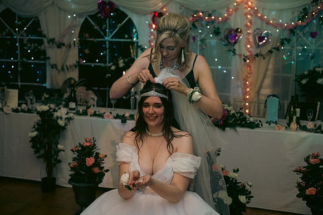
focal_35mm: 55
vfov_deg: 24.6
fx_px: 494
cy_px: 108
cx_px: 162
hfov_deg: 36.2
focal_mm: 55
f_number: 3.5
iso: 800
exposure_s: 1/160
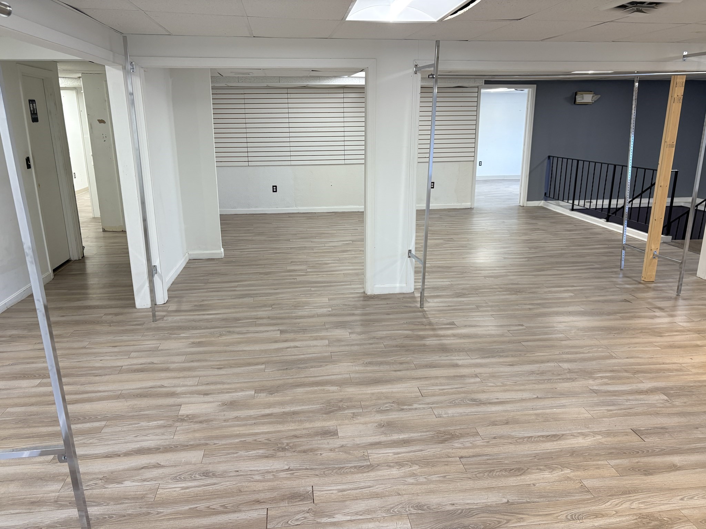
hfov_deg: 67.3
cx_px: 353
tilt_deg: -14.2
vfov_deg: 53.1
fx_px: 530
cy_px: 264
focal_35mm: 26
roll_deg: +0.6
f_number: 1.6
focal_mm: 5.96
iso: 125
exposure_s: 1/120
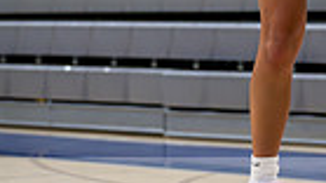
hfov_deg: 7.5
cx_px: 235
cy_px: -197
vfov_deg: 4.1
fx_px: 2497
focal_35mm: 289
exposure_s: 1/1000
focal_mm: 85
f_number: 2.8
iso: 5600
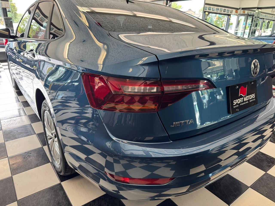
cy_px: 103
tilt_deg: -21.3
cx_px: 138
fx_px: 191
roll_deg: -2.0
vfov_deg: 56.8
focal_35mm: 24
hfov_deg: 71.6
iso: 125
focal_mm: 6.76
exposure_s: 1/120
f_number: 1.78
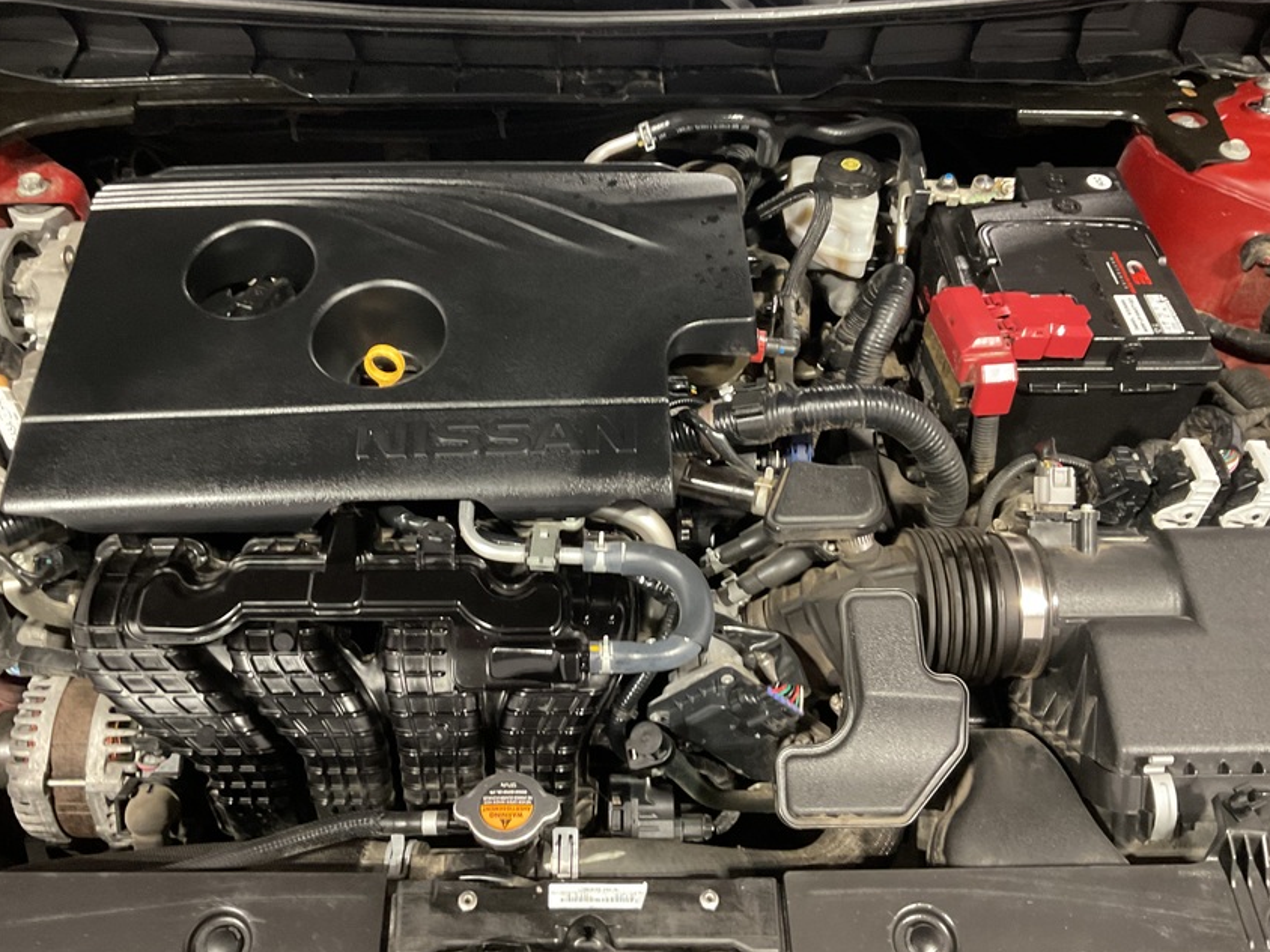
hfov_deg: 55.3
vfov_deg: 42.9
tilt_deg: -46.7
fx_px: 1211
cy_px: 474
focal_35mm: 33
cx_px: 585
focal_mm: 3
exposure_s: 1/30
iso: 320
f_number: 1.8
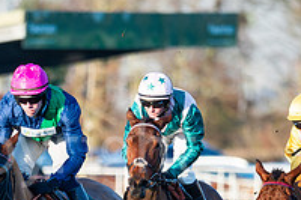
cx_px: 61
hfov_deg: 1.6
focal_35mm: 1277
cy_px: 248
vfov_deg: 1.1
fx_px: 10668
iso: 800
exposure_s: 1/2000
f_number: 4.5
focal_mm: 400
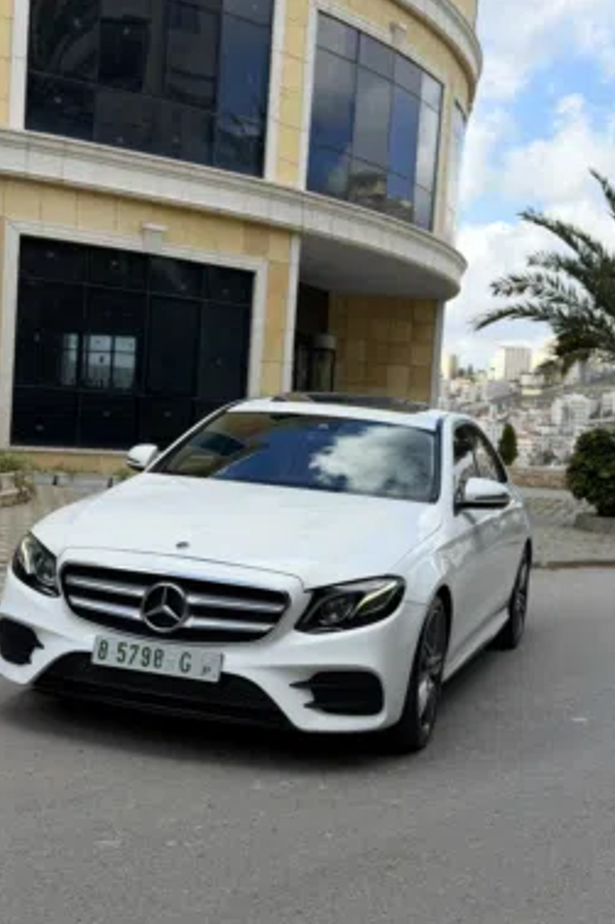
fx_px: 1359
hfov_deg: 25.5
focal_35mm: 53
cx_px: 304
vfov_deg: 37.5
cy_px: 485
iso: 64
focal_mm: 6.76
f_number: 1.78
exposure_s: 1/2273
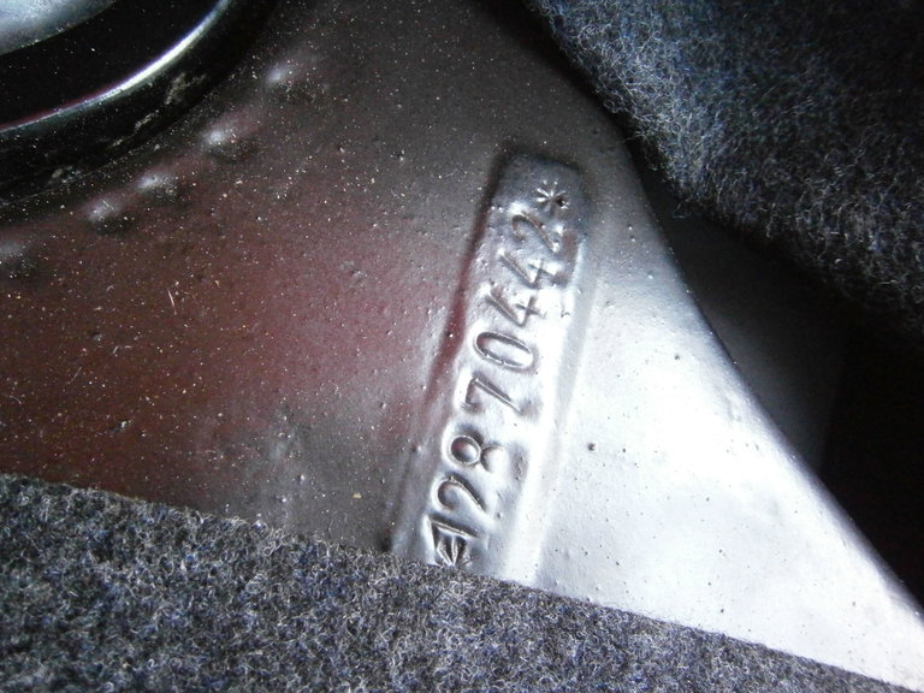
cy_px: 346
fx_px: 694
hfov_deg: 67.3
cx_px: 462
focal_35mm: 26
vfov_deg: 53.1
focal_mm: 4.7
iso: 800
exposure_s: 1/125
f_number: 2.8
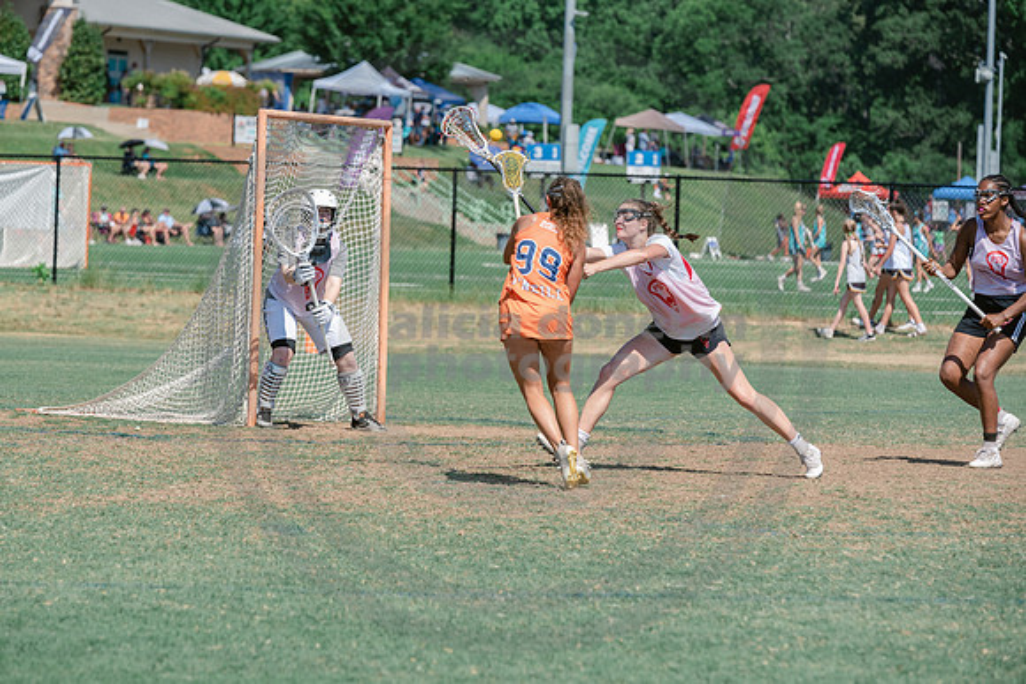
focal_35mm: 199
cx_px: 479
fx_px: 5665
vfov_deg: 6.9
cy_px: 362
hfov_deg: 10.3
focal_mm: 185
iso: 400
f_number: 5.6
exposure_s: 1/2000
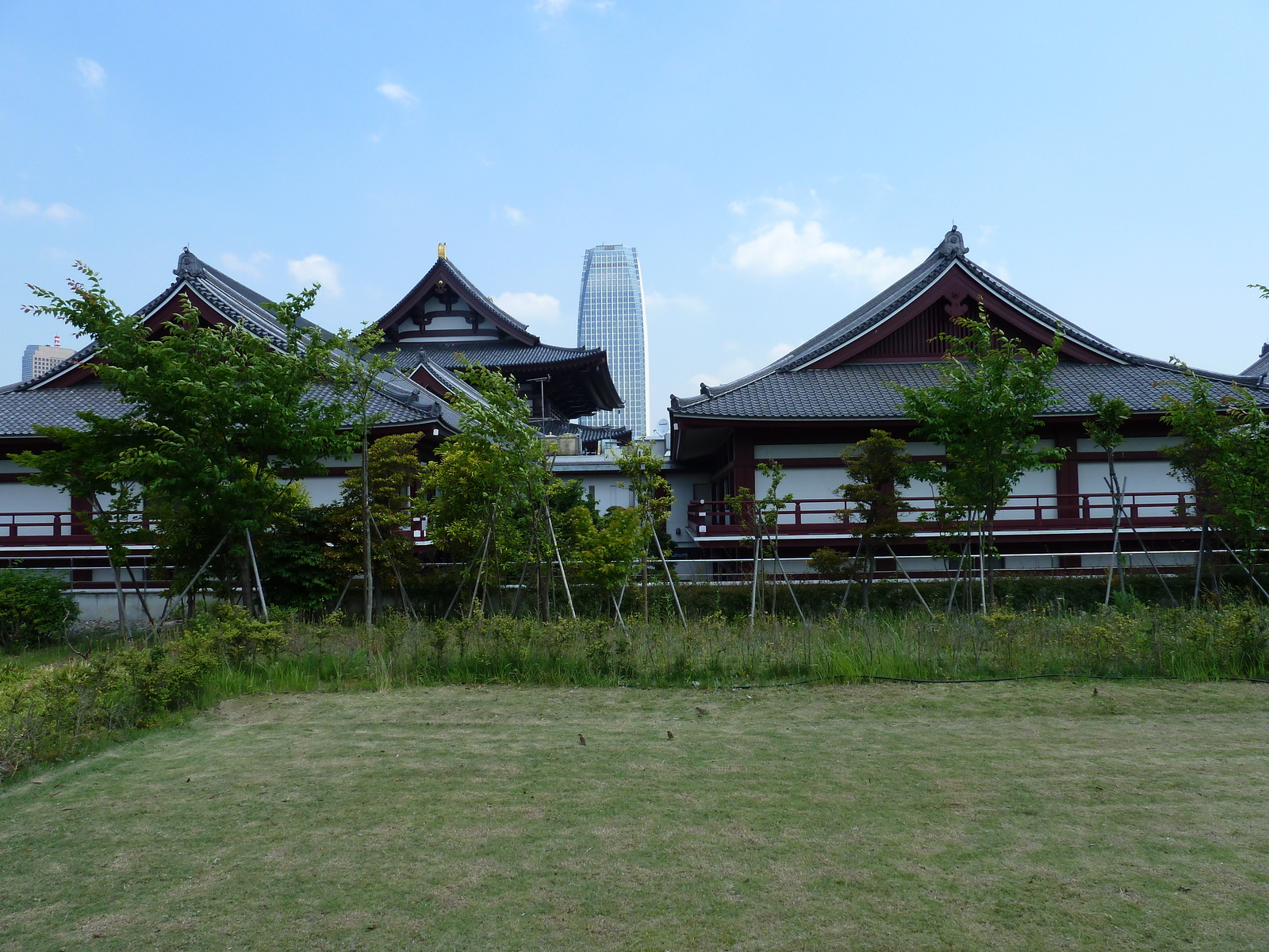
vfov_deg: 54.9
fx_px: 916
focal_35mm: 25
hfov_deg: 69.4
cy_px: 476
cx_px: 634
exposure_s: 1/400
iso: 80
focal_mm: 4.1
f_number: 4
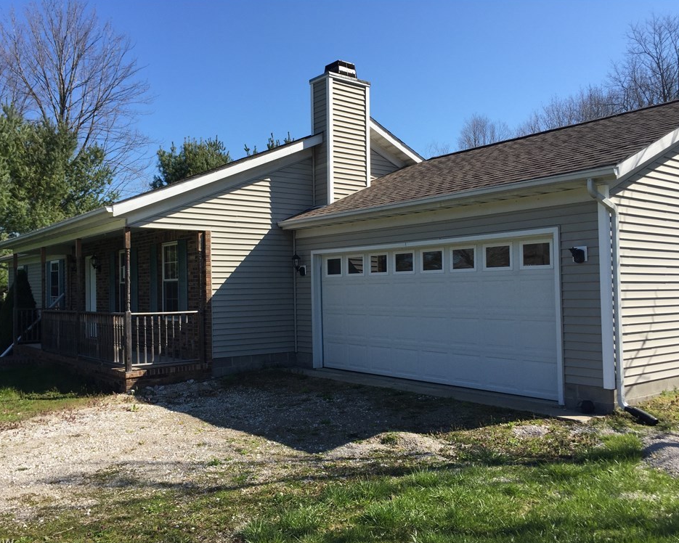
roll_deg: -0.6
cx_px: 311
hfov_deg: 57.1
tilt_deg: +3.3
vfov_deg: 47.1
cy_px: 275
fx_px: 623
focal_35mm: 31
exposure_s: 1/1522
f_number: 2.2
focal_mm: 4.15
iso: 32
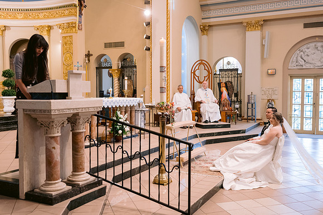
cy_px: 106
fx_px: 331
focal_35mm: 37
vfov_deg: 36.1
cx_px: 159
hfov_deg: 52.1
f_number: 4
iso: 1600
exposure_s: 1/100
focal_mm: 35
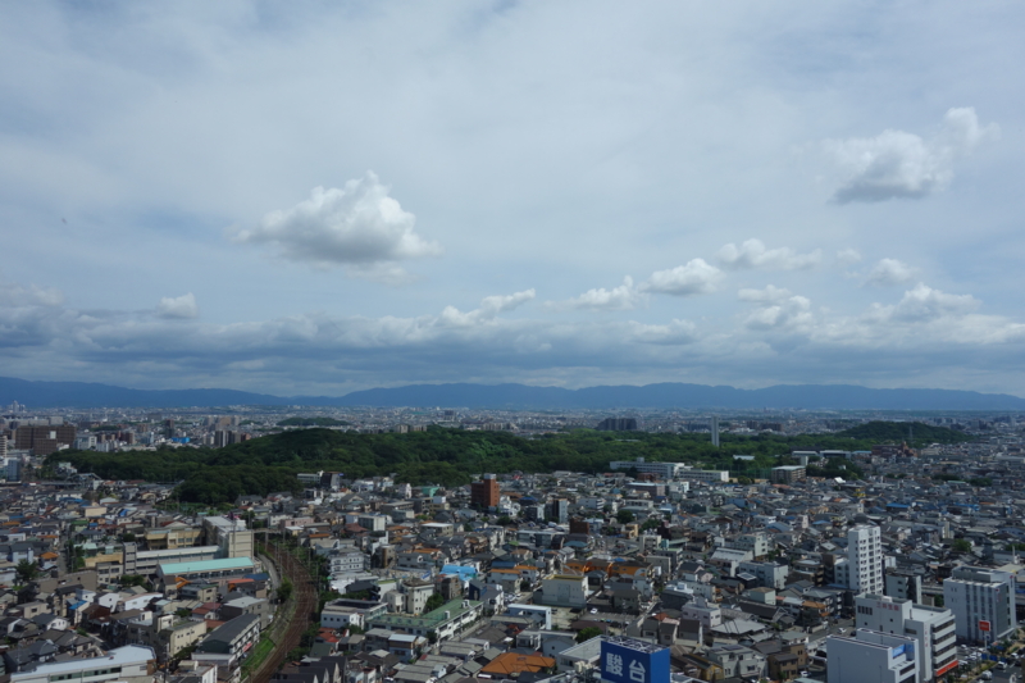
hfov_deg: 65.5
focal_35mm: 28
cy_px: 342
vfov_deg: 46.4
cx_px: 512
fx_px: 797
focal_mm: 10.4
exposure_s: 1/800
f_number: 7.1
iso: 125
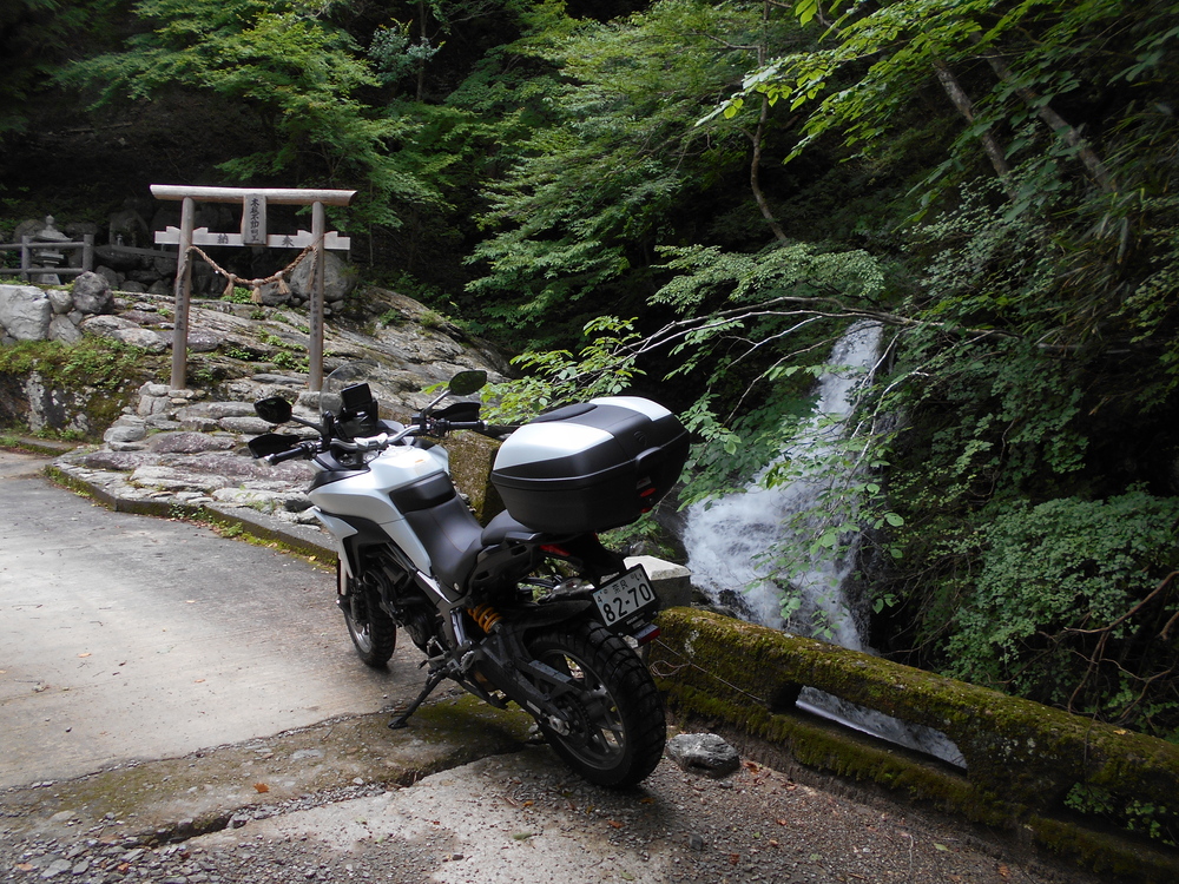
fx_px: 886
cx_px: 590
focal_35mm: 26
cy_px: 442
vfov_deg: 53.1
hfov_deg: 67.3
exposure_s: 1/125
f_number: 3.2
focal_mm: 4.6
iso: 80
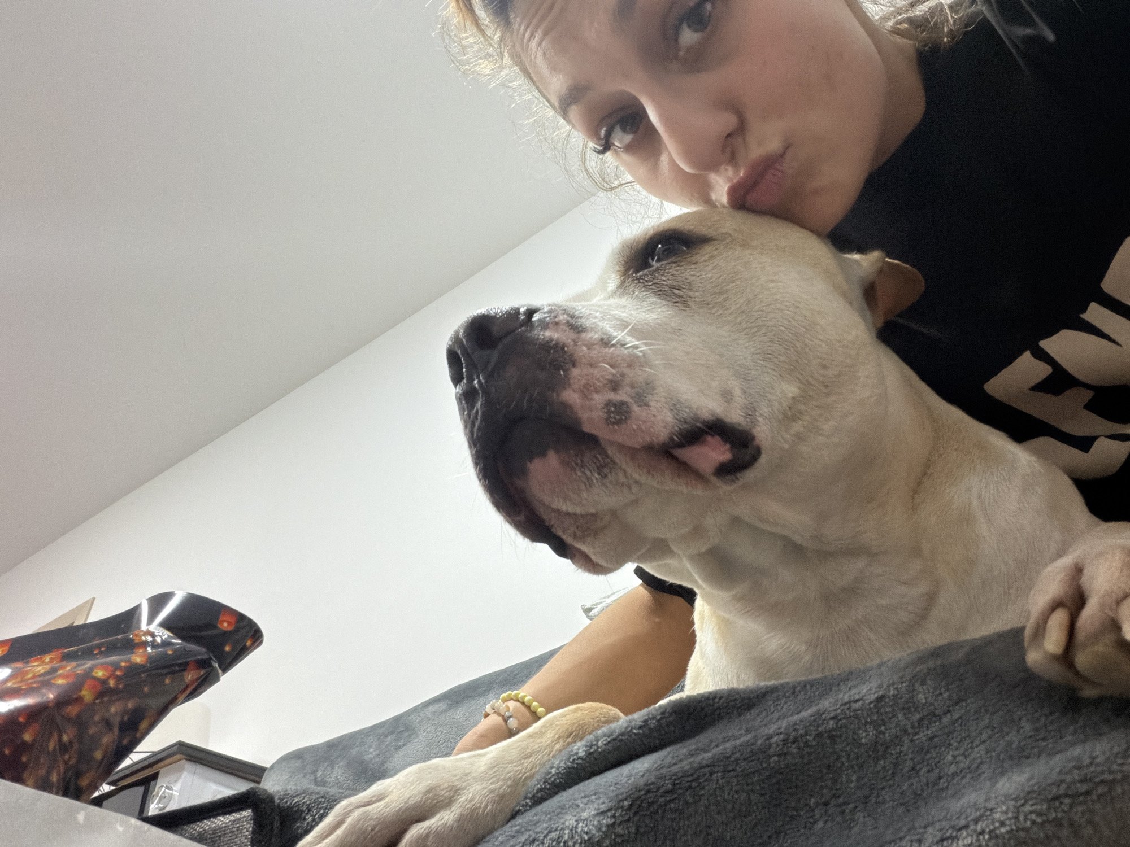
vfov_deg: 58.9
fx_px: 751
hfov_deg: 73.9
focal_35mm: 23
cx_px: 565
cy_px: 424
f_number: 1.9
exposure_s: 1/60
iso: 320
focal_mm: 2.71
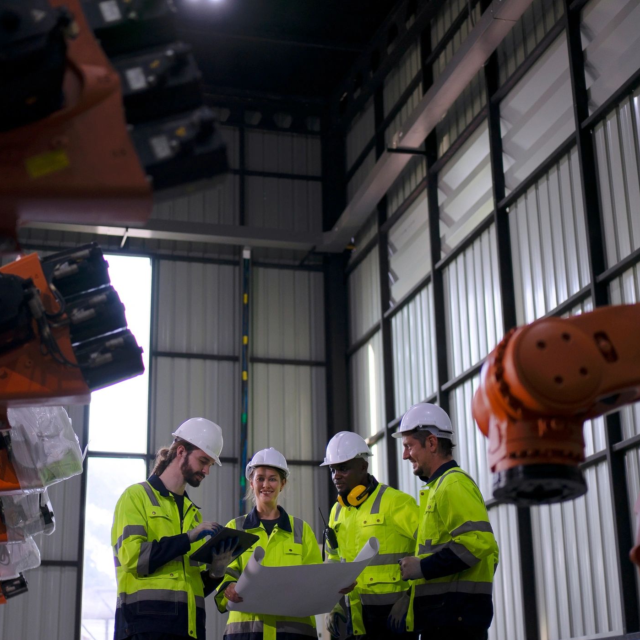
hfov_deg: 29.5
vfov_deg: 29.6
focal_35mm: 58
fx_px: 1213
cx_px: 287
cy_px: 323
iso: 250
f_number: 1.8
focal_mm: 45
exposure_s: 1/200
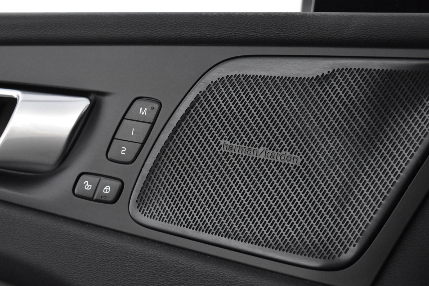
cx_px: 214
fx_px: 715
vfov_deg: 22.6
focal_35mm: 60
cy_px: 143
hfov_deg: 33.4
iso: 3200
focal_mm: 40
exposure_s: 1/50
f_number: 5
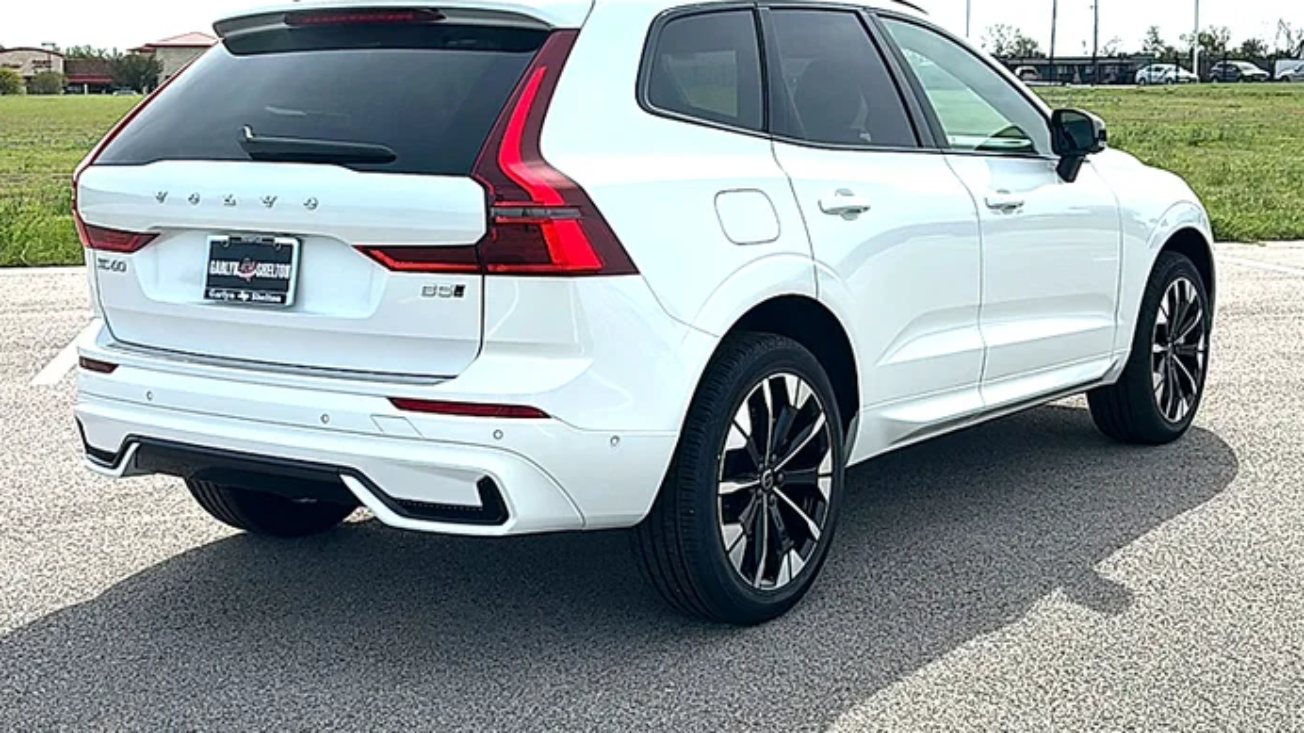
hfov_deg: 47.4
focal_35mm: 43
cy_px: 293
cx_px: 650
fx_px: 1487
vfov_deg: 27.6
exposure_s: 1/7692
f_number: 1.78
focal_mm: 6.86
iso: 80
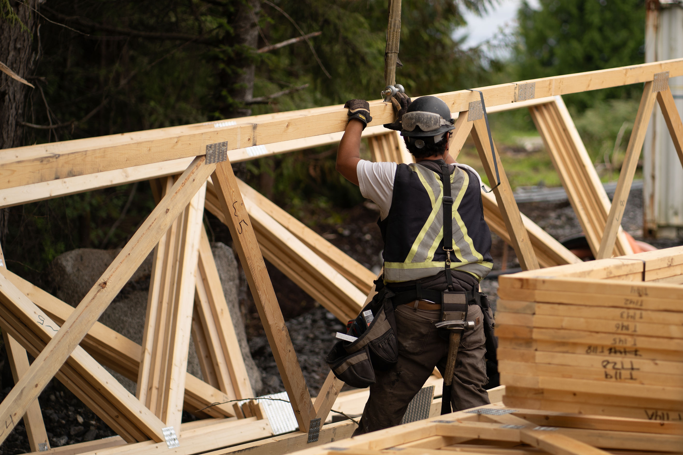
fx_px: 2049
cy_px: 197
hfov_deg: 18.9
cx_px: 405
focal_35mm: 108
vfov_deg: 12.7
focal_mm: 85
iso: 100
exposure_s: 1/1250
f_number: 2.2
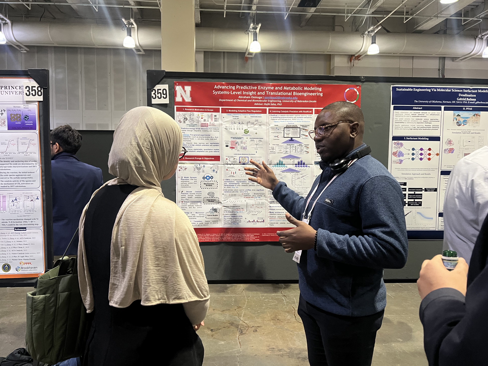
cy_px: 187
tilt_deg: -6.1
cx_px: 241
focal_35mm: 27
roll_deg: -1.1
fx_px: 381
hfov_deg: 65.3
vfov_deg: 51.3
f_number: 1.5
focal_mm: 5.7
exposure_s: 1/60
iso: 250
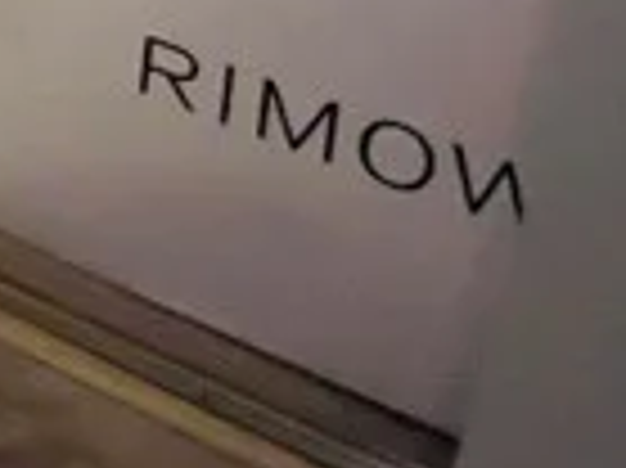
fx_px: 1735
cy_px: -603
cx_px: -1045
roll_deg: -0.2
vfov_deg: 12.5
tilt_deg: -15.4
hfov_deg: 12.9
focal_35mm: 96
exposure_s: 1/40
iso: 1000
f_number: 1.8
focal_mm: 1.57
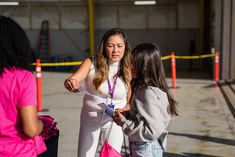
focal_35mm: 82
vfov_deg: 16.6
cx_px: 140
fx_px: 536
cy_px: 78
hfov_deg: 24.7
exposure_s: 1/1600
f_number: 3.2
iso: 100
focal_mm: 69
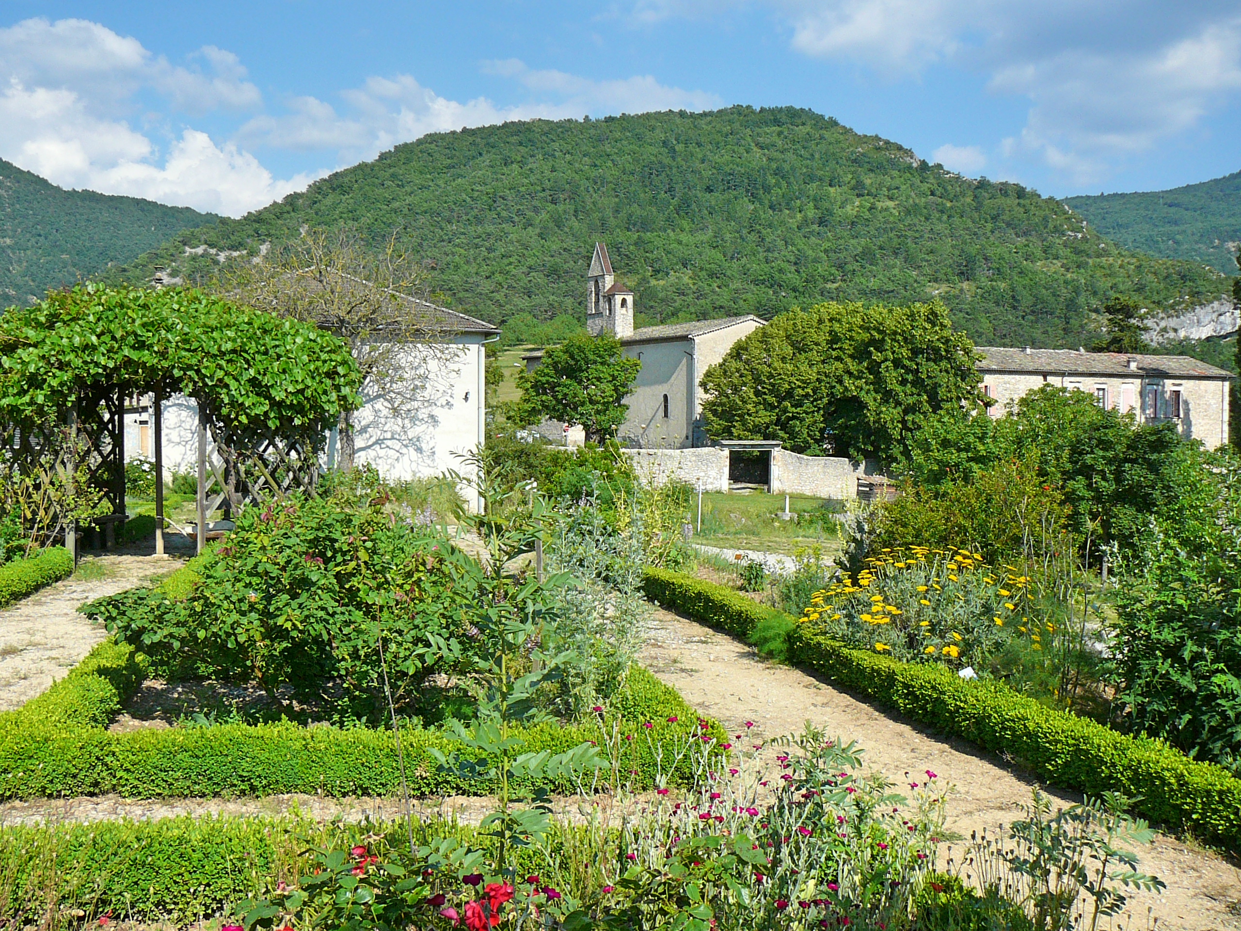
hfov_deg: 52.6
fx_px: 1255
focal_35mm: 35
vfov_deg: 40.7
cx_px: 620
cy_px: 466
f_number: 5
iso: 80
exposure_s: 1/500
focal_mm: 5.2
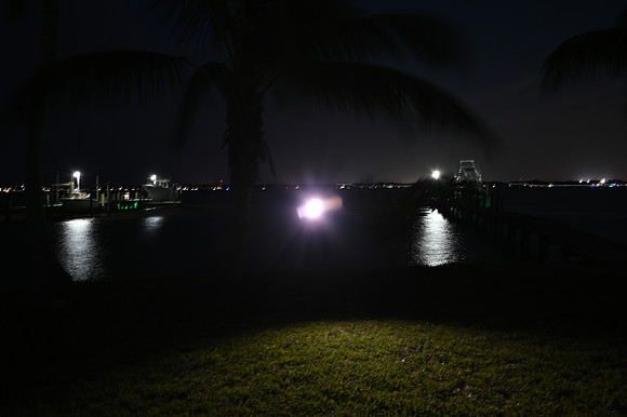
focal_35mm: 32
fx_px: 548
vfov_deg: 41.7
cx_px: 314
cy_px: 208
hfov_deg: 59.5
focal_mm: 31.5
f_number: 10
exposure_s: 10
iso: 100
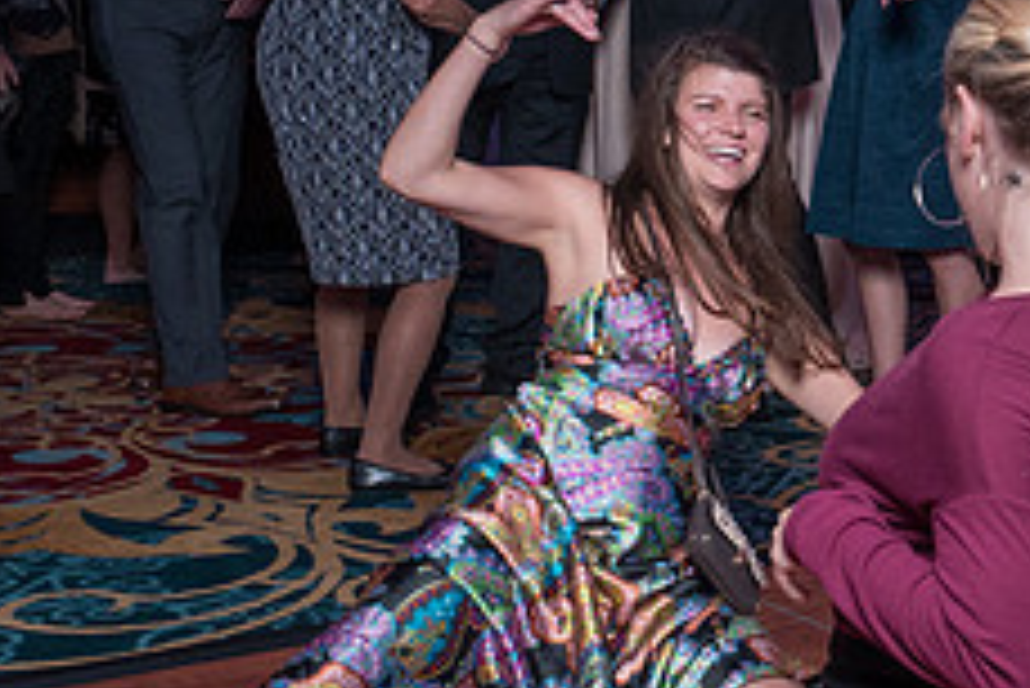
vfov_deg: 16.8
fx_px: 2319
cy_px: 503
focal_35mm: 81
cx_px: 1092
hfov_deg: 23.7
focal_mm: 27
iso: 2000
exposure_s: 1/200
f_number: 5.6
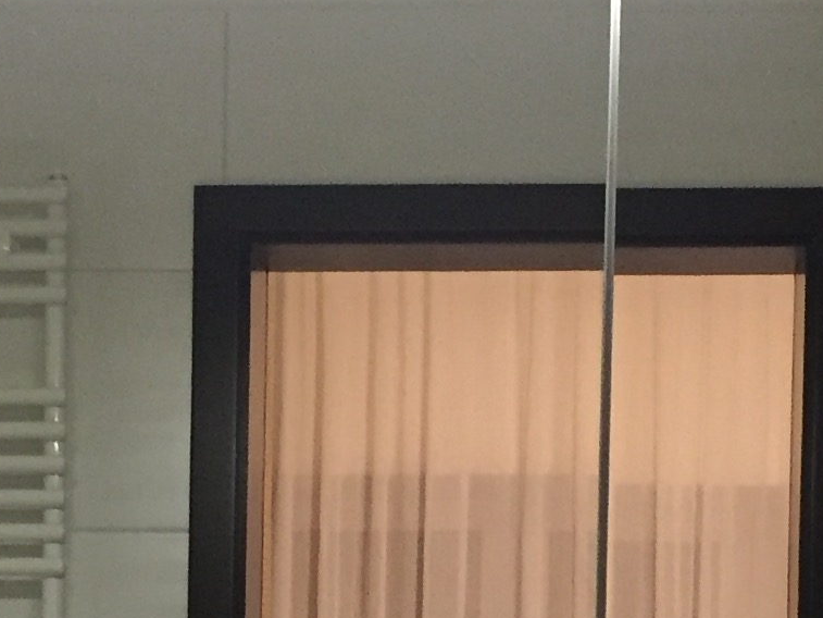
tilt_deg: -0.6
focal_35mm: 125
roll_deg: -1.6
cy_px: 832
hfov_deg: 15.7
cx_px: 297
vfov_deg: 11.5
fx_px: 2972
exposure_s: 1/25
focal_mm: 4.15
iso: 250
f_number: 2.2
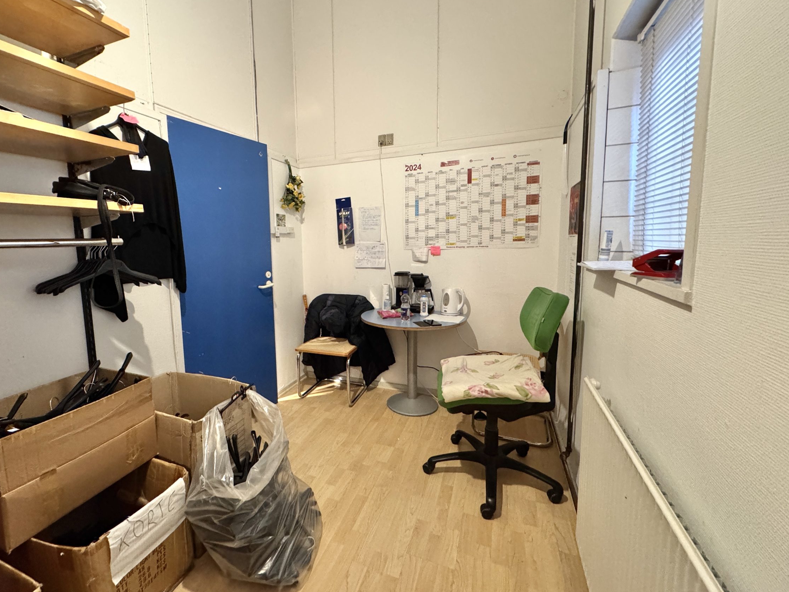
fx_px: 365
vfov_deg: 78.1
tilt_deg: -6.3
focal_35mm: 16
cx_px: 345
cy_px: 284
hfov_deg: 94.0
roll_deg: +1.5
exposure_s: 1/50
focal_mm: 2.22
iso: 1000
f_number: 2.2
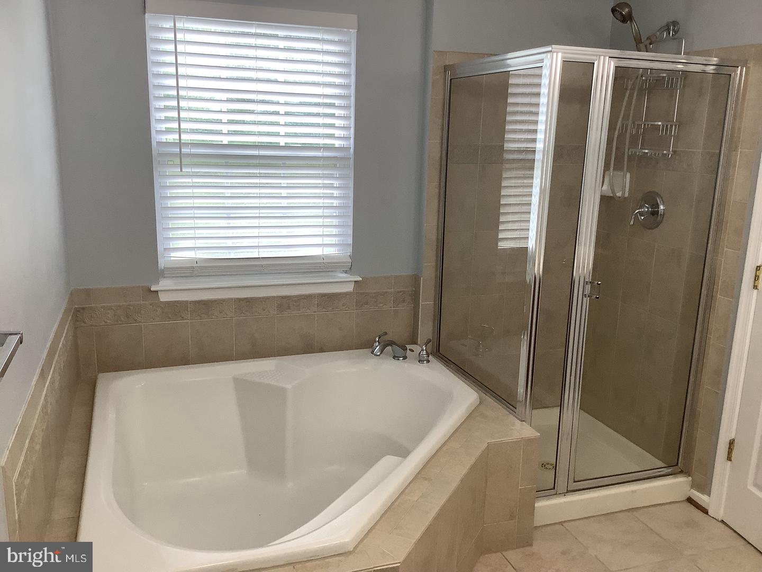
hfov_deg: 58.4
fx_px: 682
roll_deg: -1.2
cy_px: 286
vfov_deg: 45.4
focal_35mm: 31
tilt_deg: -13.0
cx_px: 381
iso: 64
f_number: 2.4
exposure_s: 1/60
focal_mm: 3.3
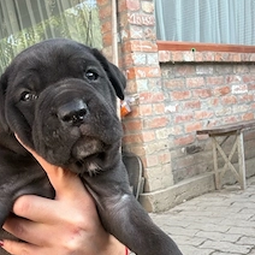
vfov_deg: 32.9
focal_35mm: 50
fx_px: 417
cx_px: 123
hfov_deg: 34.0
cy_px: 212
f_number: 1.9
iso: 20
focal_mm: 2.69
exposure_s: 1/124
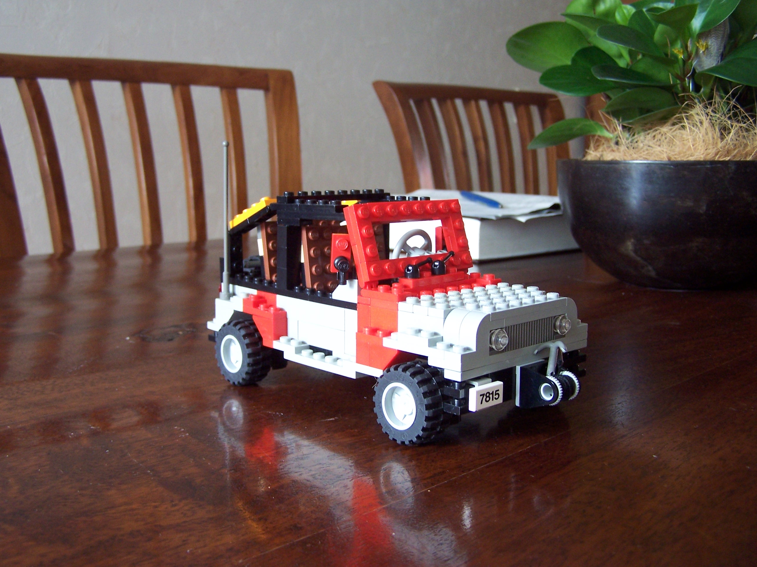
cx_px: 378
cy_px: 284
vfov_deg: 37.7
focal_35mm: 38
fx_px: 831
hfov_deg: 49.0
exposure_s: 1/15
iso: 140
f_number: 2.8
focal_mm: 6.3
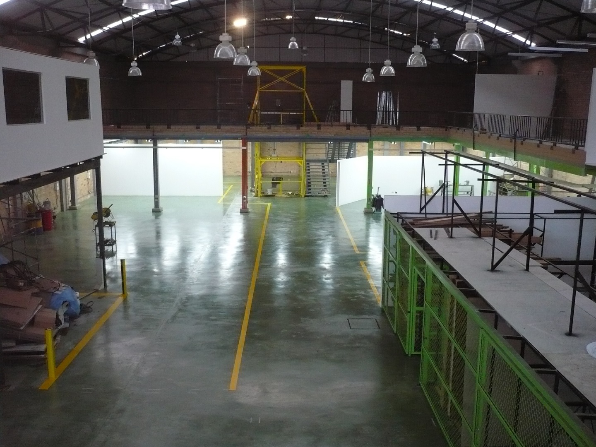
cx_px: 298
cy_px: 224
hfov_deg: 52.6
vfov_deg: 40.7
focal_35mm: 35
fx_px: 603
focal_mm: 5.8
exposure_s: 1/30
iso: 400
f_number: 2.8
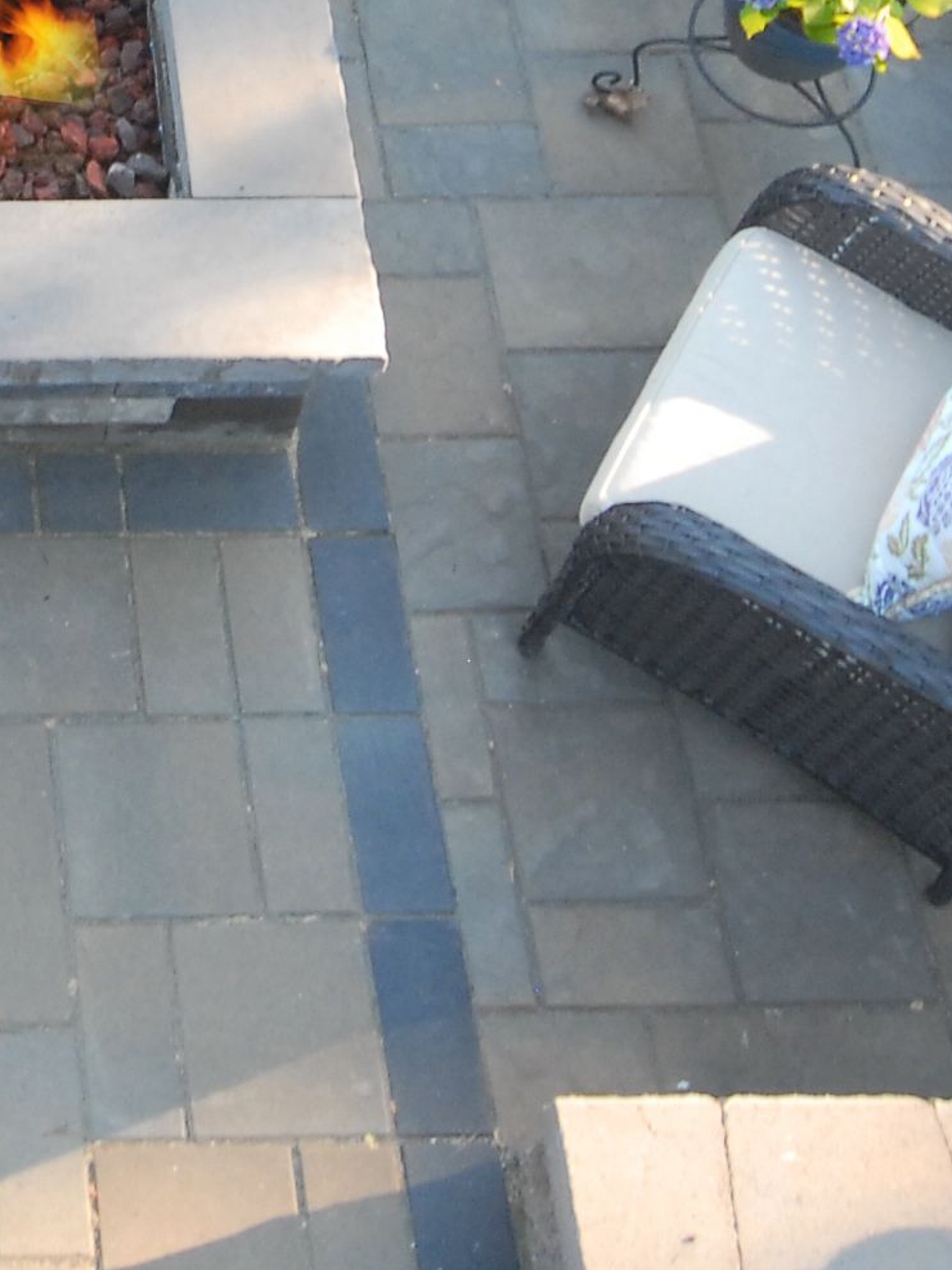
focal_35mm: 68
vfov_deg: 25.9
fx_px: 2494
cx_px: -187
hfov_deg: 20.3
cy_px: -201
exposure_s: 1/60
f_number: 5.6
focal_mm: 12
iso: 500
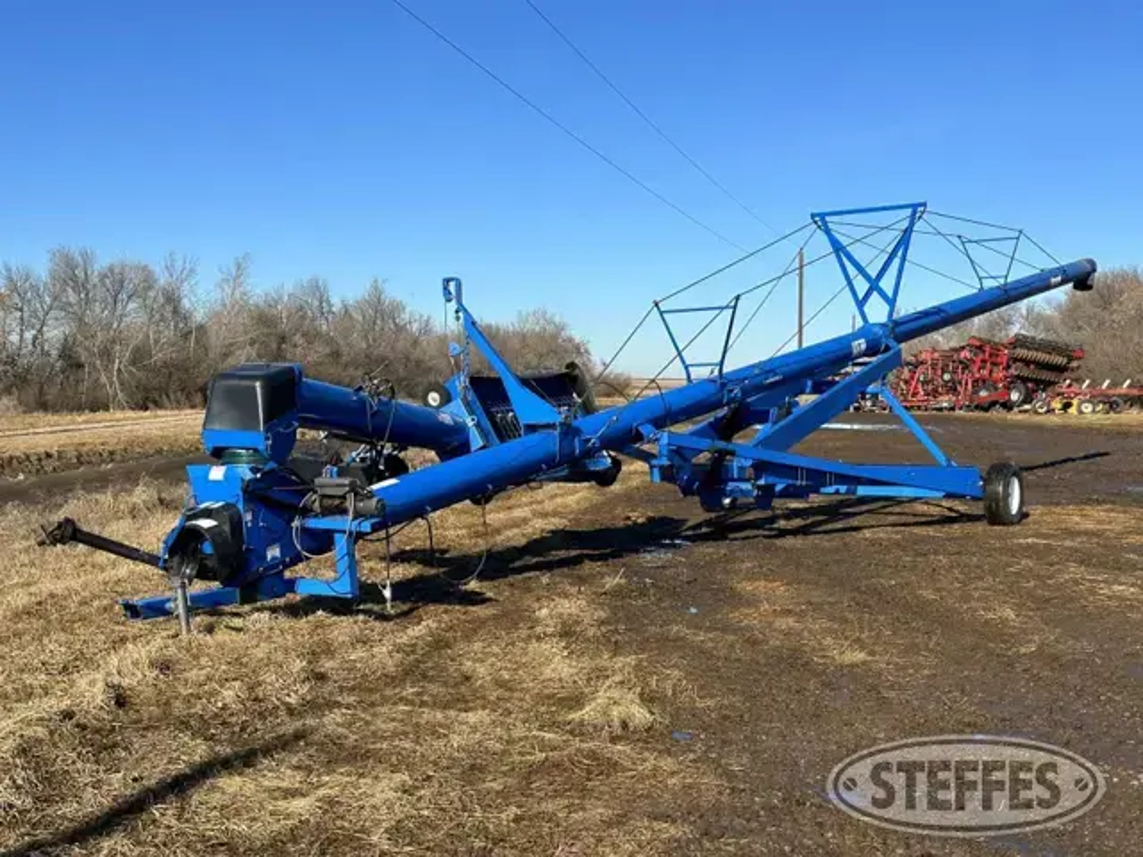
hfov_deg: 39.7
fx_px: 1585
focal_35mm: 48
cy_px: 428
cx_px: 572
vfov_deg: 30.3
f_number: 1.78
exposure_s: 1/4566
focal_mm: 6.86
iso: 64
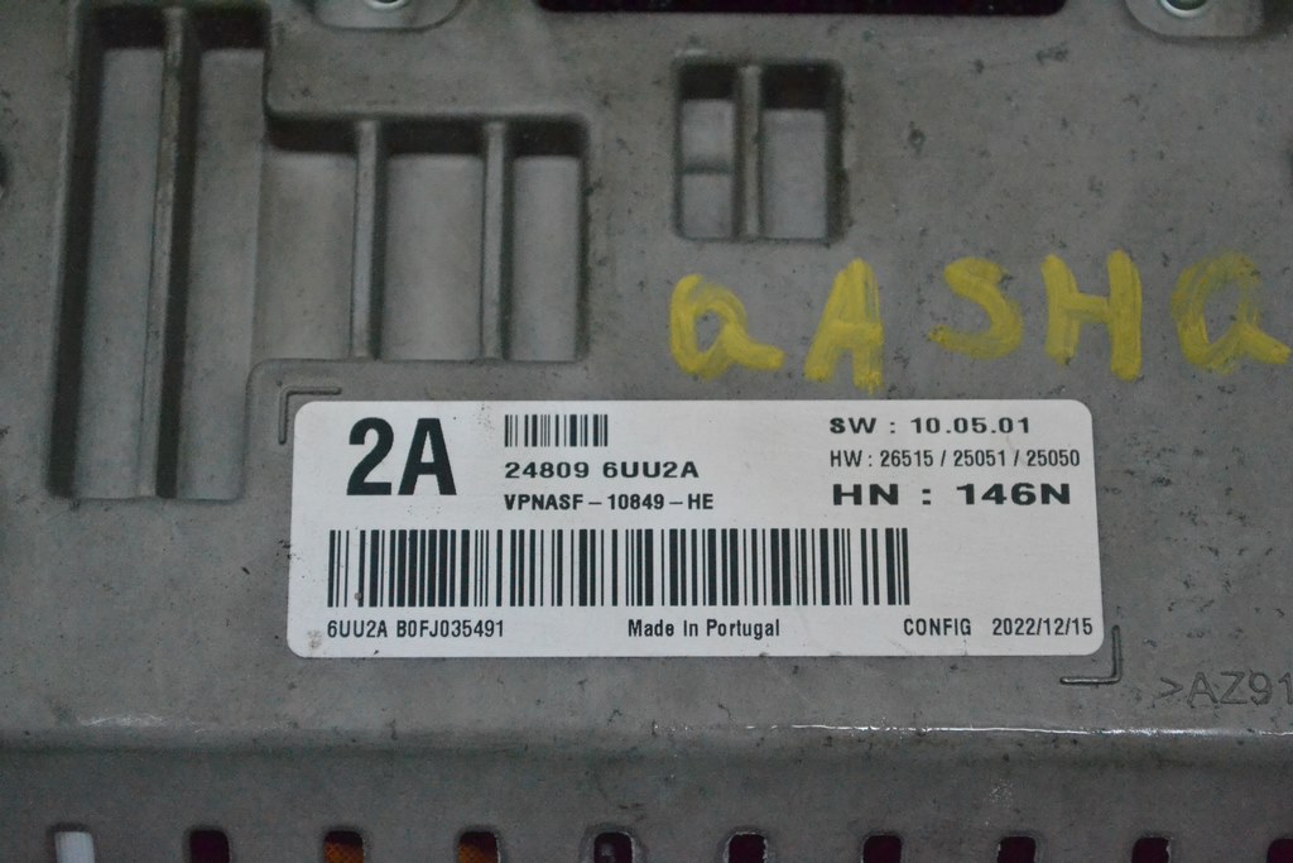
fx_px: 2963
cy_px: 432
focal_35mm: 82
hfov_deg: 24.6
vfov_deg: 16.6
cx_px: 646
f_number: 5.6
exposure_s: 1/1600
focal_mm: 55
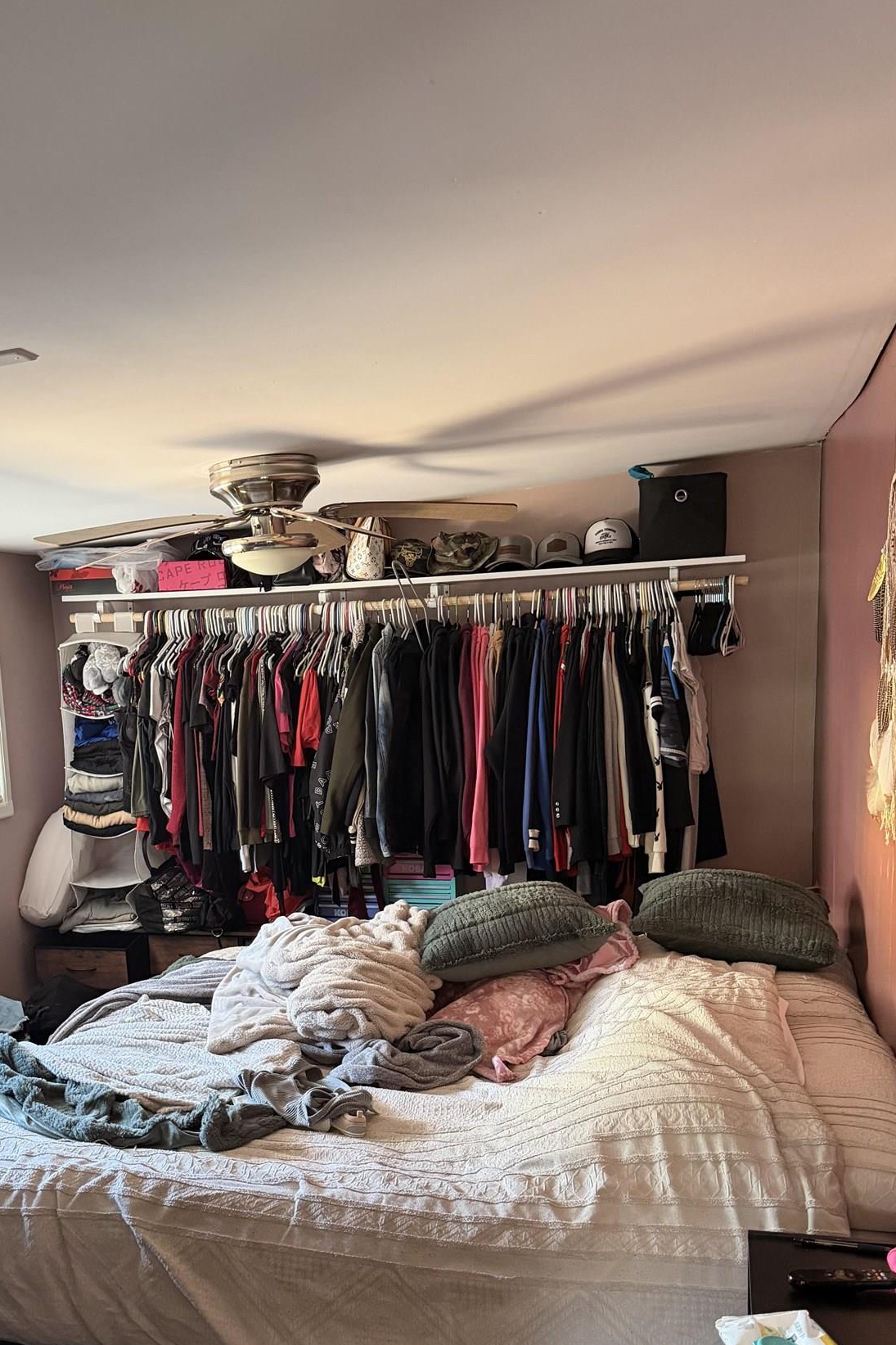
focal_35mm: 35
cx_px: 332
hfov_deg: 37.6
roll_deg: +2.7
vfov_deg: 53.7
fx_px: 1307
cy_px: 859
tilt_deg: -10.1
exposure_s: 1/60
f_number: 1.78
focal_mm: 6.76
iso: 500
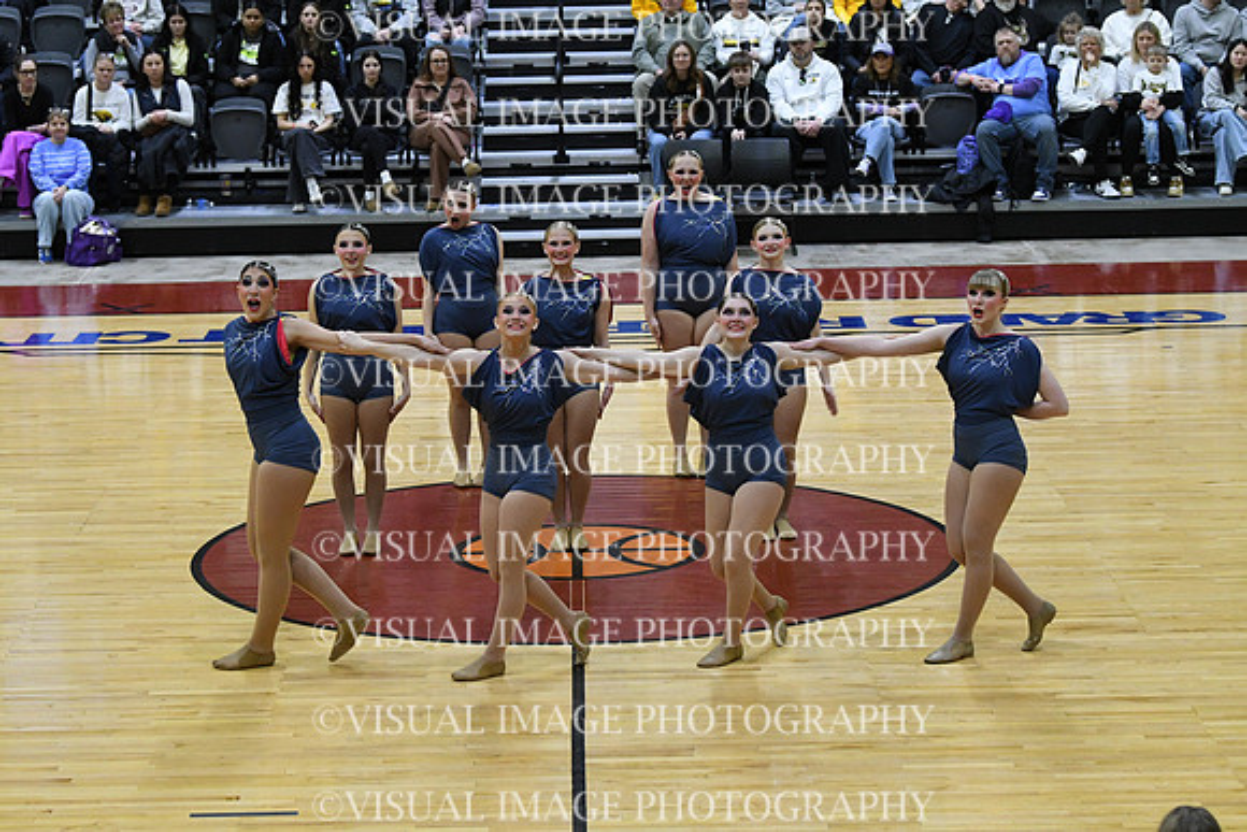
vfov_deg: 13.0
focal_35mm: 105
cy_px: 416
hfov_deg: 19.5
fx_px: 3638
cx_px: 624
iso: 4000
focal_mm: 70
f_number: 4
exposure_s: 1/400
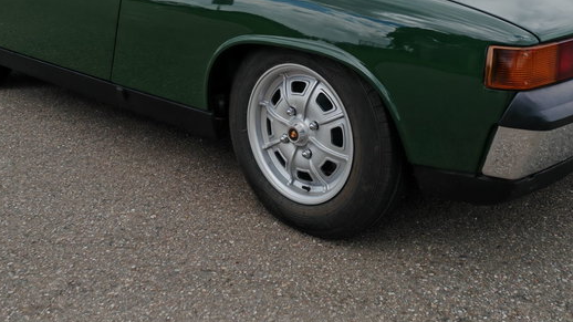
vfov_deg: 27.4
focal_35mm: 42
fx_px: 638
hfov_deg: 48.4
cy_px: 41
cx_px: 291
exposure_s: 1/2200
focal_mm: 5.4
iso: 50
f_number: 1.6
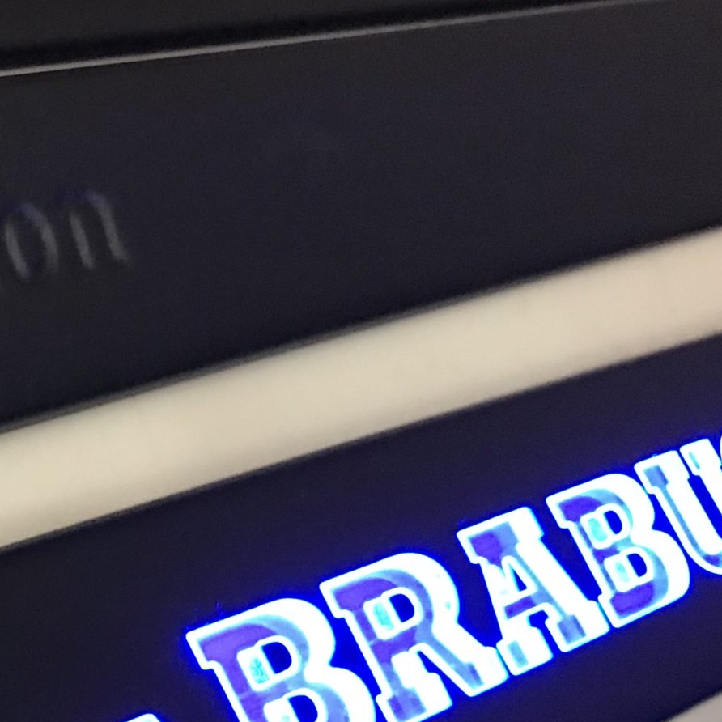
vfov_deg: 23.9
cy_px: 600
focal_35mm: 71
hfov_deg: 22.0
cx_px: -208
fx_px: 1675
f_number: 1.8
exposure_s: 1/7
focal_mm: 3.99
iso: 80
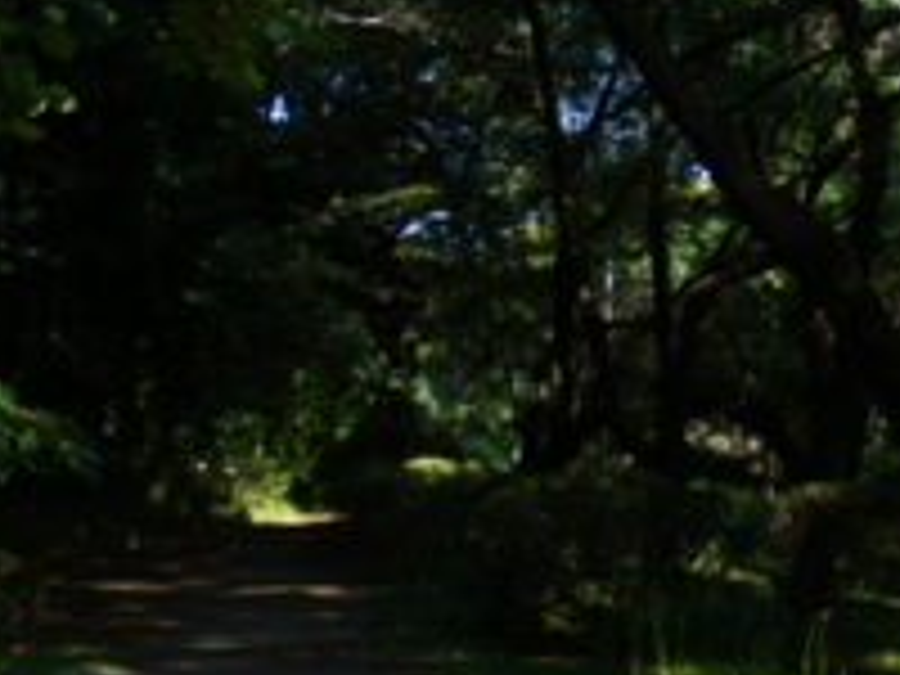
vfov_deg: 20.0
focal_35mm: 72
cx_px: 576
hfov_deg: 26.9
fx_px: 1872
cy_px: 612
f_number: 3.6
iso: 80
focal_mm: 6.4
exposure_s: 1/100
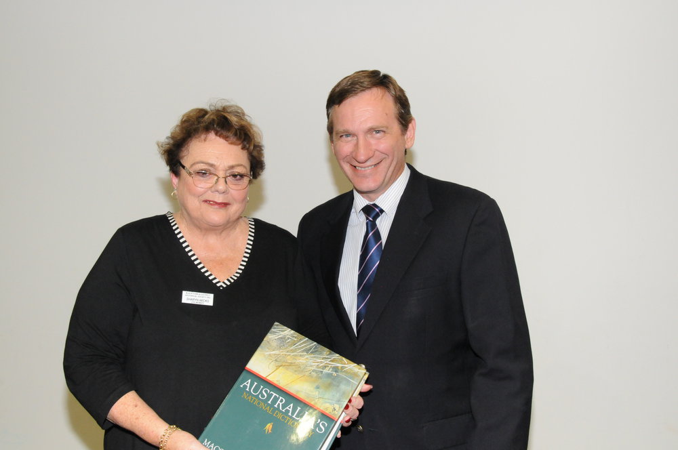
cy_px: 225
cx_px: 339
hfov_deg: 48.0
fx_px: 762
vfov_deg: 32.9
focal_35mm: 40
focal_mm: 27
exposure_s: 1/15
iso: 2000
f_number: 9
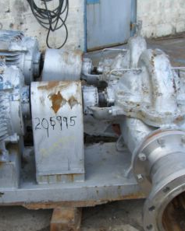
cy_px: 116
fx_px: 370
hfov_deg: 27.9
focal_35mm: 54
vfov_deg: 34.8
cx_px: 68
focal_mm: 6.5
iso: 100
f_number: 5.09
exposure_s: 1/160
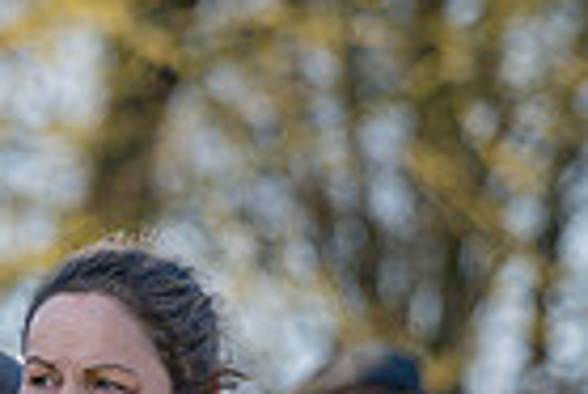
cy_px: 756
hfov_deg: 1.7
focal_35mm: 1180
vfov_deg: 1.2
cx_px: -292
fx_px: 19293
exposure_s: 1/1000
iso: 400
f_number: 4
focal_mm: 150
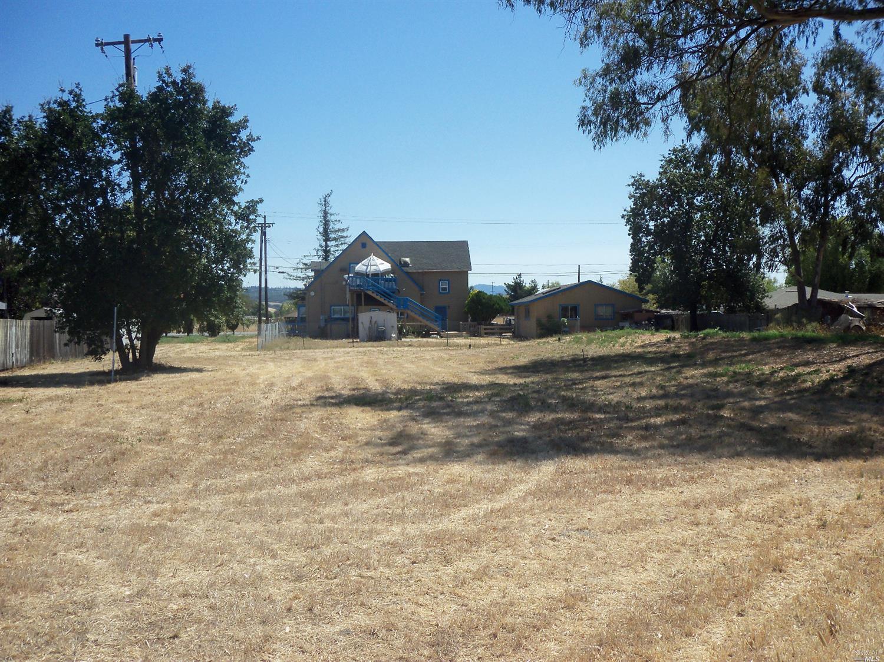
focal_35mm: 34
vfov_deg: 41.8
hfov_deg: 54.0
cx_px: 442
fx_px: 868
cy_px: 331
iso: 80
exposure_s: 1/200
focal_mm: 5.7
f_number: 8.8
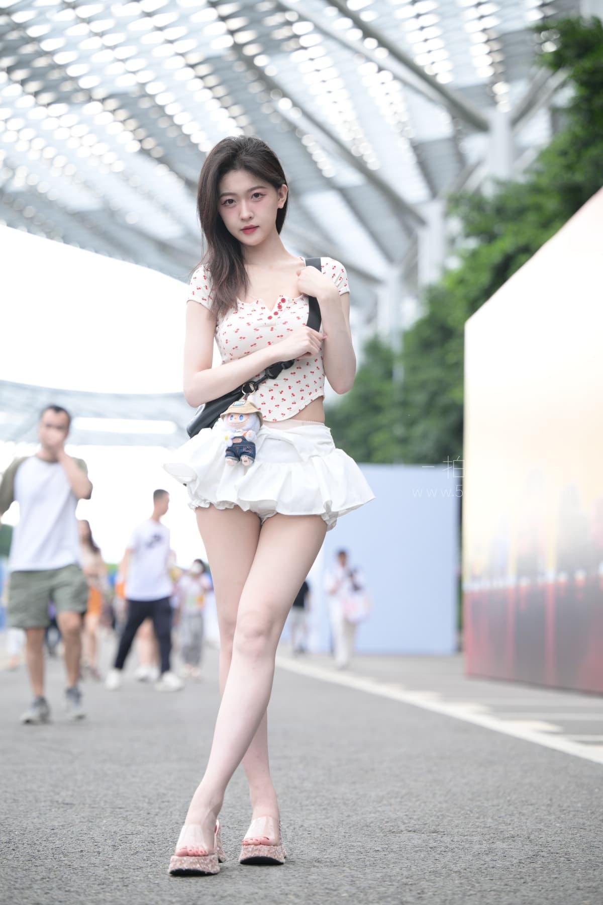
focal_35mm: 98
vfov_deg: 20.8
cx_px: 302
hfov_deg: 14.0
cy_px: 452
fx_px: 2462
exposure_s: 1/250
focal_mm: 98
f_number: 3.2
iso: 320
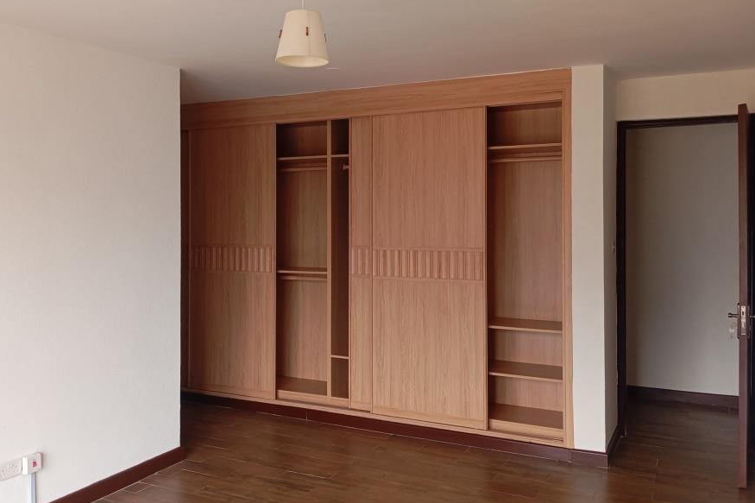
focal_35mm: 34
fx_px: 713
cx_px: 330
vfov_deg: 38.8
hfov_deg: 55.6
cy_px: 231
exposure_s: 1/30
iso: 858
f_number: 1.8
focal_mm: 4.22
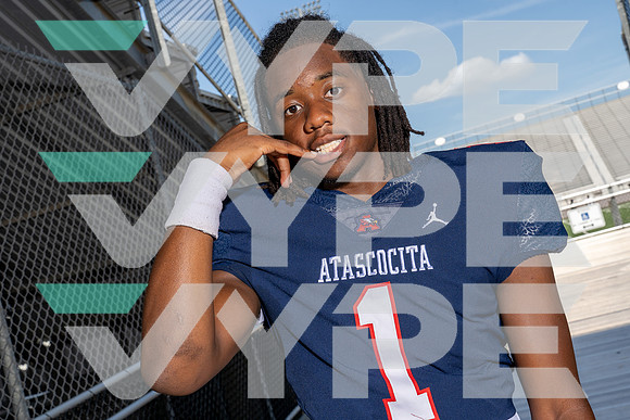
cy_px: 210
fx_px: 805
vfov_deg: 29.3
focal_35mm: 46
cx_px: 315
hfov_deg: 42.7
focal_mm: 46
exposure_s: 1/250
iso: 160
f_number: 10
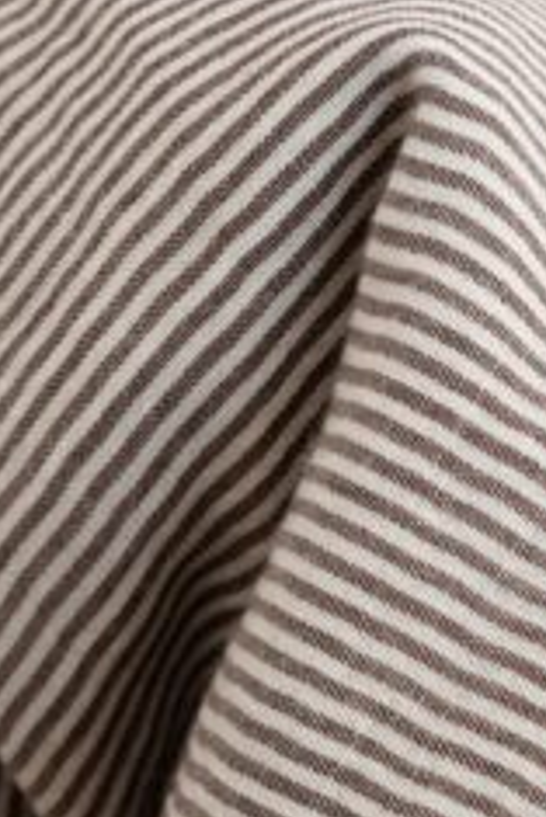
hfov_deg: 6.7
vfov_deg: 10.0
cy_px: 1015
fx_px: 4611
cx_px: 807
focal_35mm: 203
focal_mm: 35
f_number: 4
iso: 1600
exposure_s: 1/52
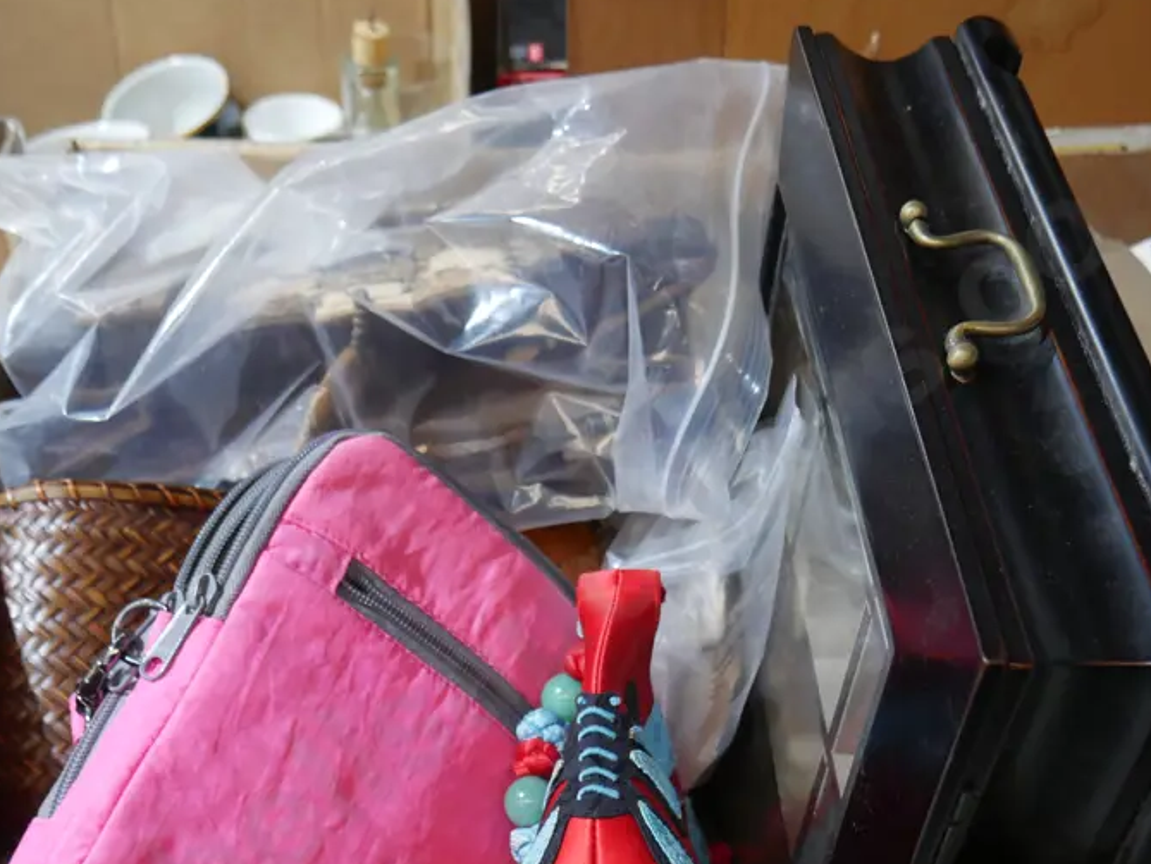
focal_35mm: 49
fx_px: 1630
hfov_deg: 38.9
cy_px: 622
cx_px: 557
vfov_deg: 29.3
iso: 800
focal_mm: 16
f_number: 3.6
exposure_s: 1/60
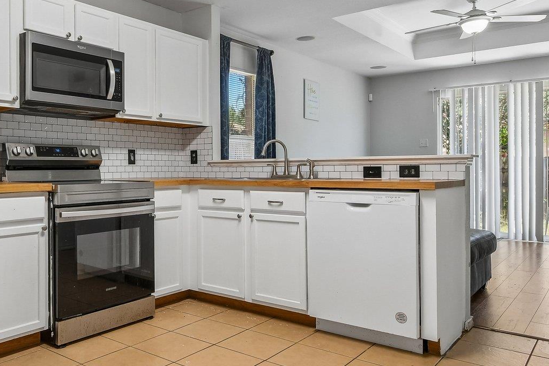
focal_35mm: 30
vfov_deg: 43.5
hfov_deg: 60.2
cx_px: 175
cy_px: 157
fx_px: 458
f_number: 8
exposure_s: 1/50
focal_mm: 10
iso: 400
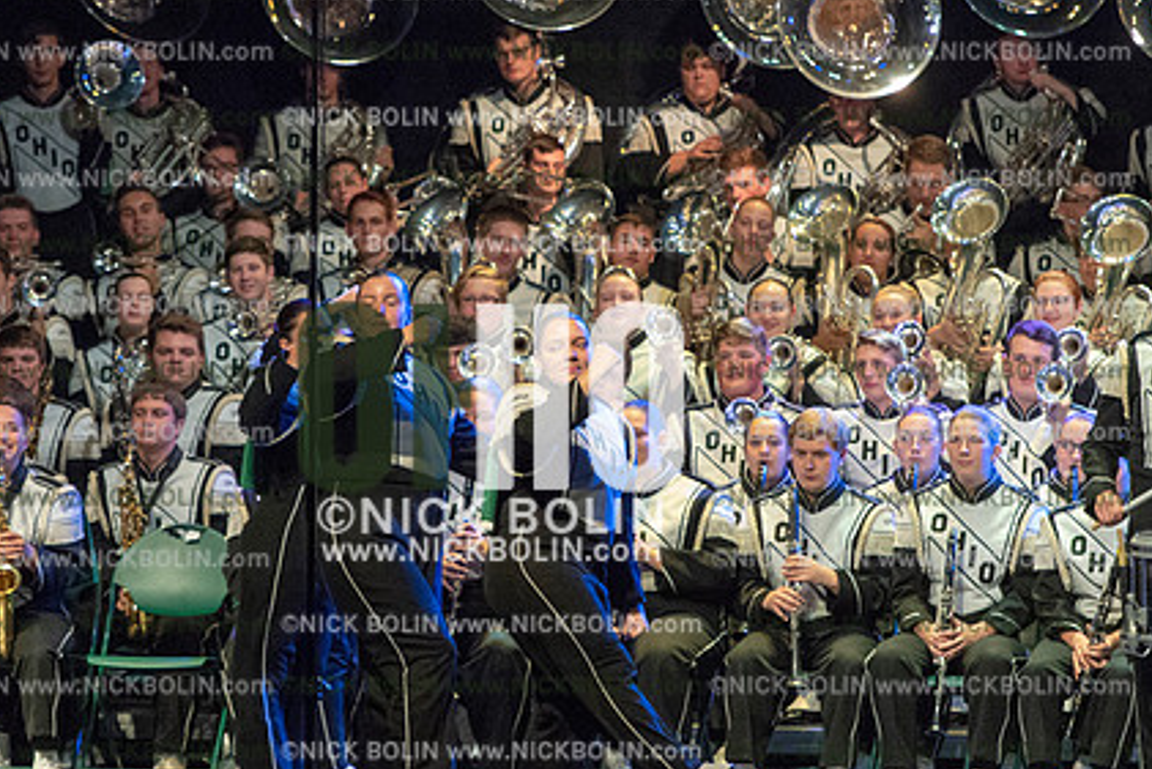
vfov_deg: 4.8
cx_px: 490
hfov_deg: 7.1
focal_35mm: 289
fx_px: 9251
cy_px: 432
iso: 8000
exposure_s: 1/400
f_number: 5.6
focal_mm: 210
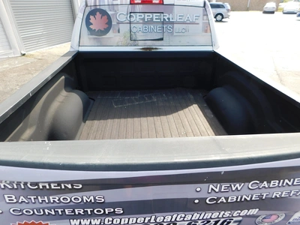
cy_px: 112
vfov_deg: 58.9
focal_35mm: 23
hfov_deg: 73.9
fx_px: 199
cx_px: 150
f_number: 3
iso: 125
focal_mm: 4
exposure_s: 1/400
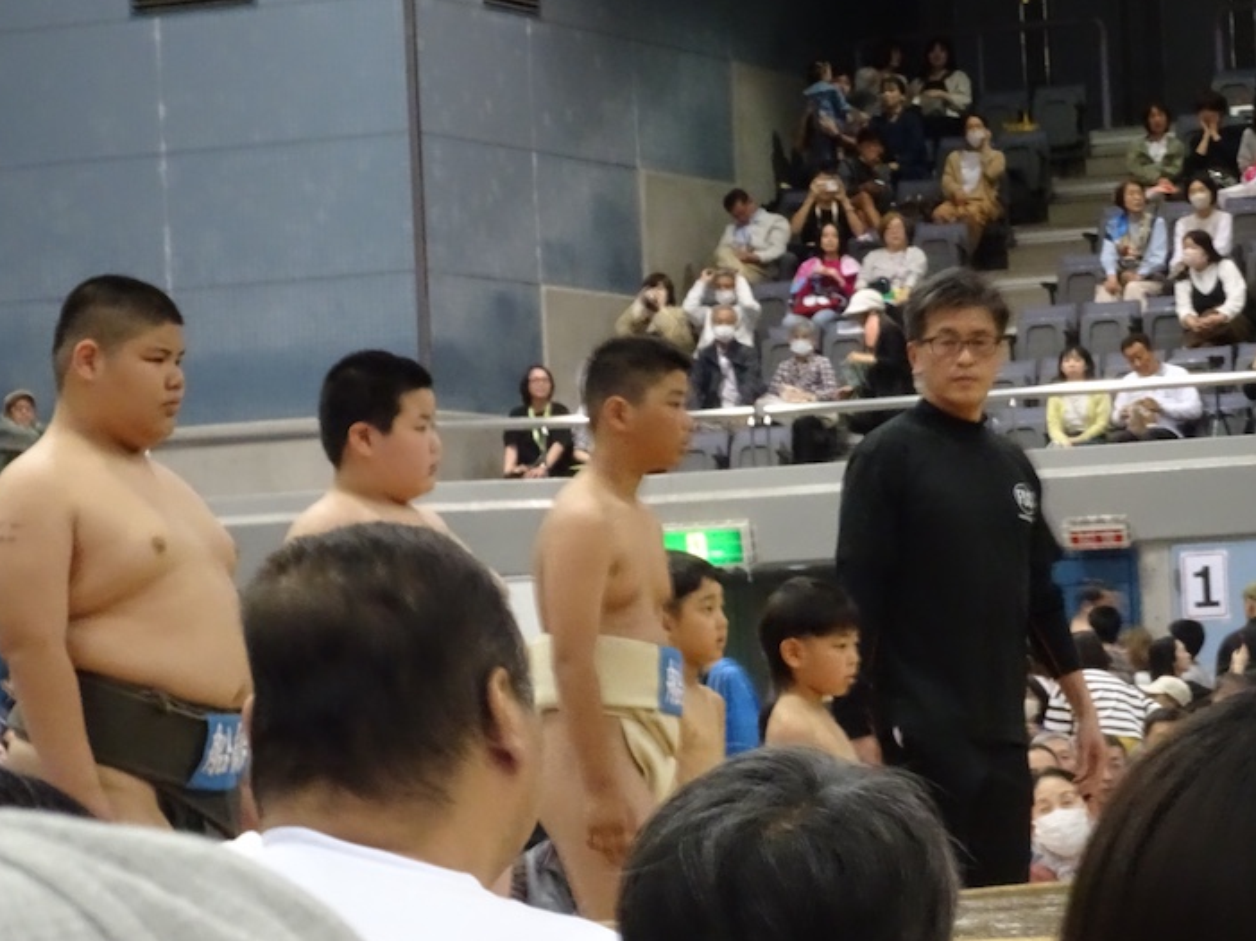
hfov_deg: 11.2
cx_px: 488
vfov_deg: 8.4
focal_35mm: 177
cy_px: 595
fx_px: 6419
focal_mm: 22.38
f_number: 5.6
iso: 1000
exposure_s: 1/10
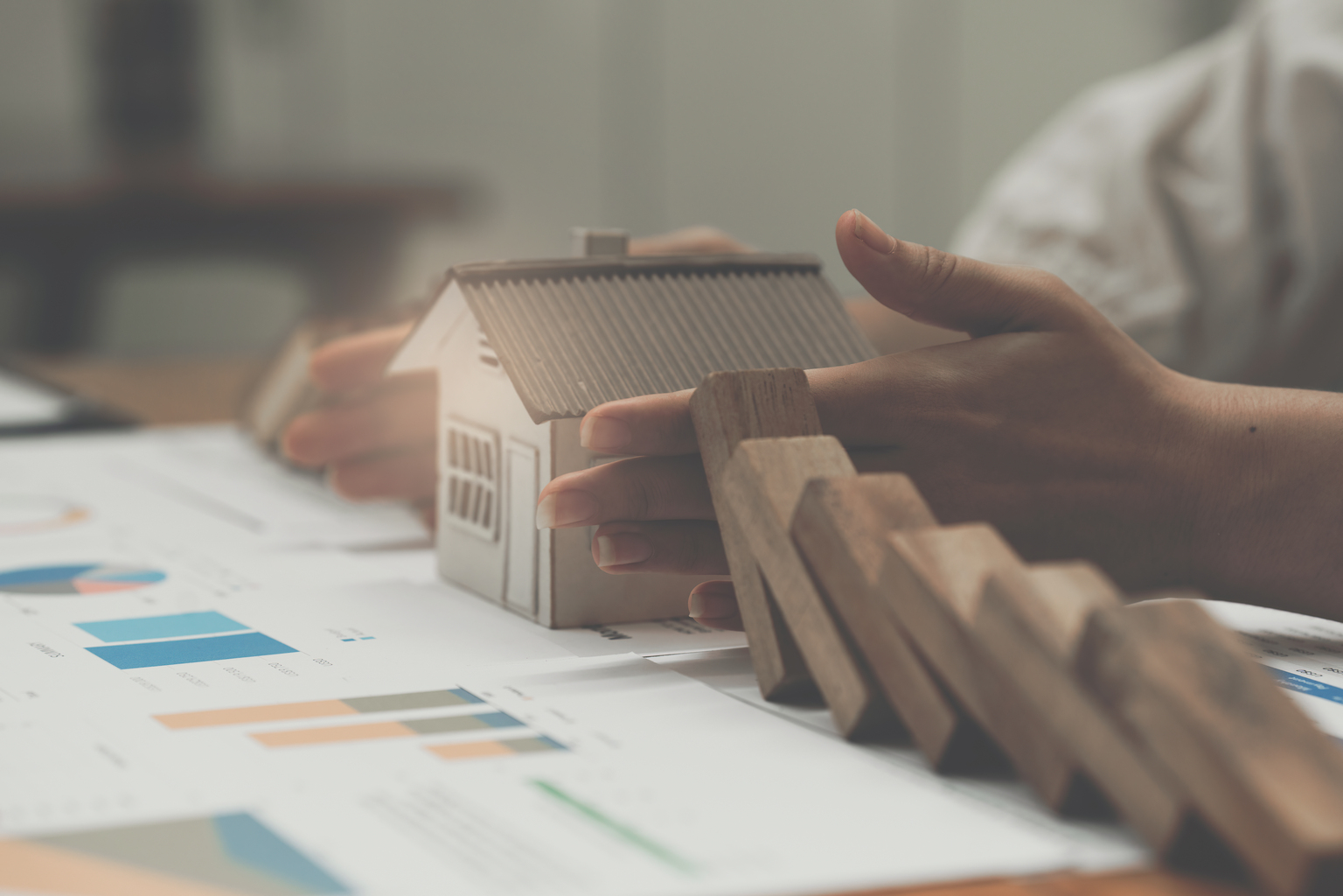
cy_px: 448
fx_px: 3171
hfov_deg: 23.9
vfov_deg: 16.1
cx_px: 672
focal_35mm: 85
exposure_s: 1/250
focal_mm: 85
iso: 640
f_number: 4
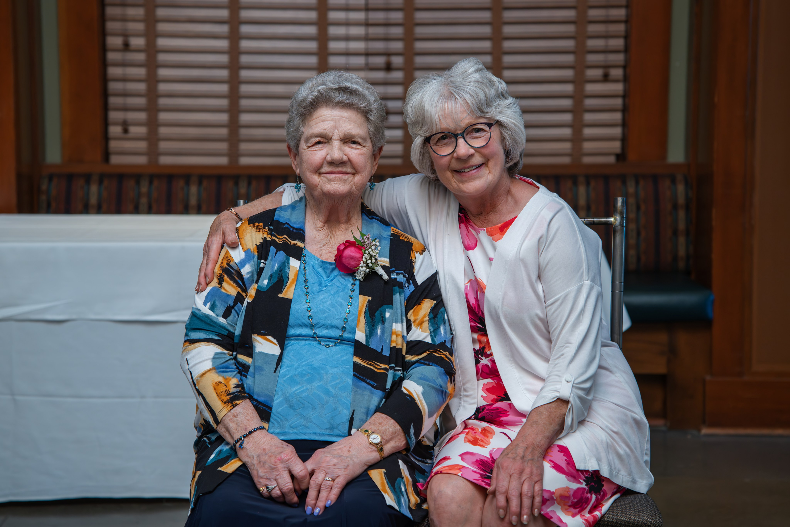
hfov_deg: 27.0
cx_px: 395
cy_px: 264
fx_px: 1646
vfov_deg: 18.2
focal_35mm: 75
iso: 1000
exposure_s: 1/125
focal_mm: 75
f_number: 3.5
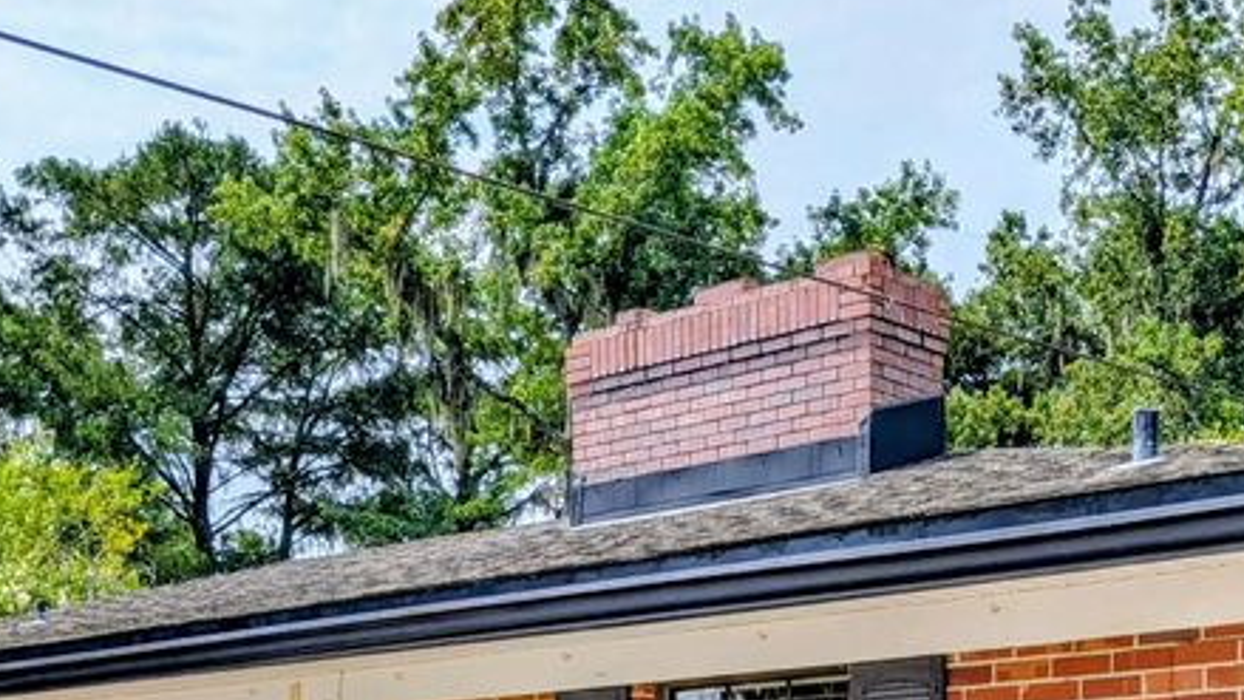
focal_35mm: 61
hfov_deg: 34.1
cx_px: 816
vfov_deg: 18.0
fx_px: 2012
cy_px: 998
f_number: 1.7
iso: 31
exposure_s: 1/2703
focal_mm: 4.53
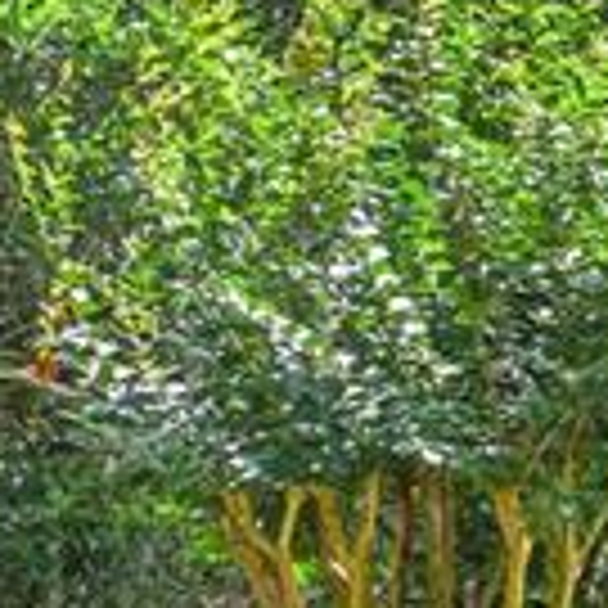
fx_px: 3597
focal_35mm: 181
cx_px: -1270
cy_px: 588
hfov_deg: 8.1
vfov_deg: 9.6
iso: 250
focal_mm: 28
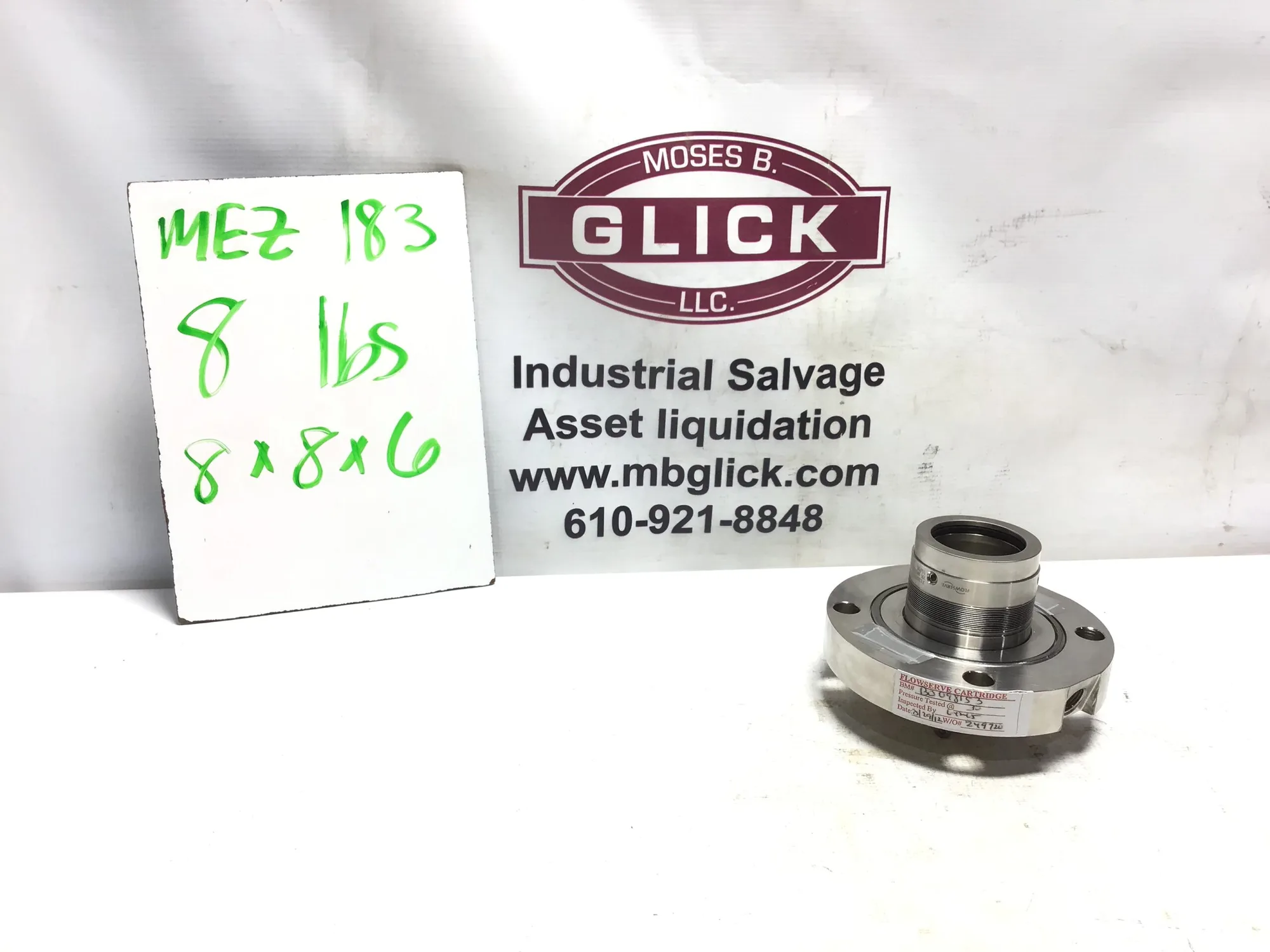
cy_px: 476
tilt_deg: -19.1
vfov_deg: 45.4
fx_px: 1137
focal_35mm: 31
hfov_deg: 58.4
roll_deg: -1.0
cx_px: 635
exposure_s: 1/120
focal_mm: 3.3
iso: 32
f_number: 2.4
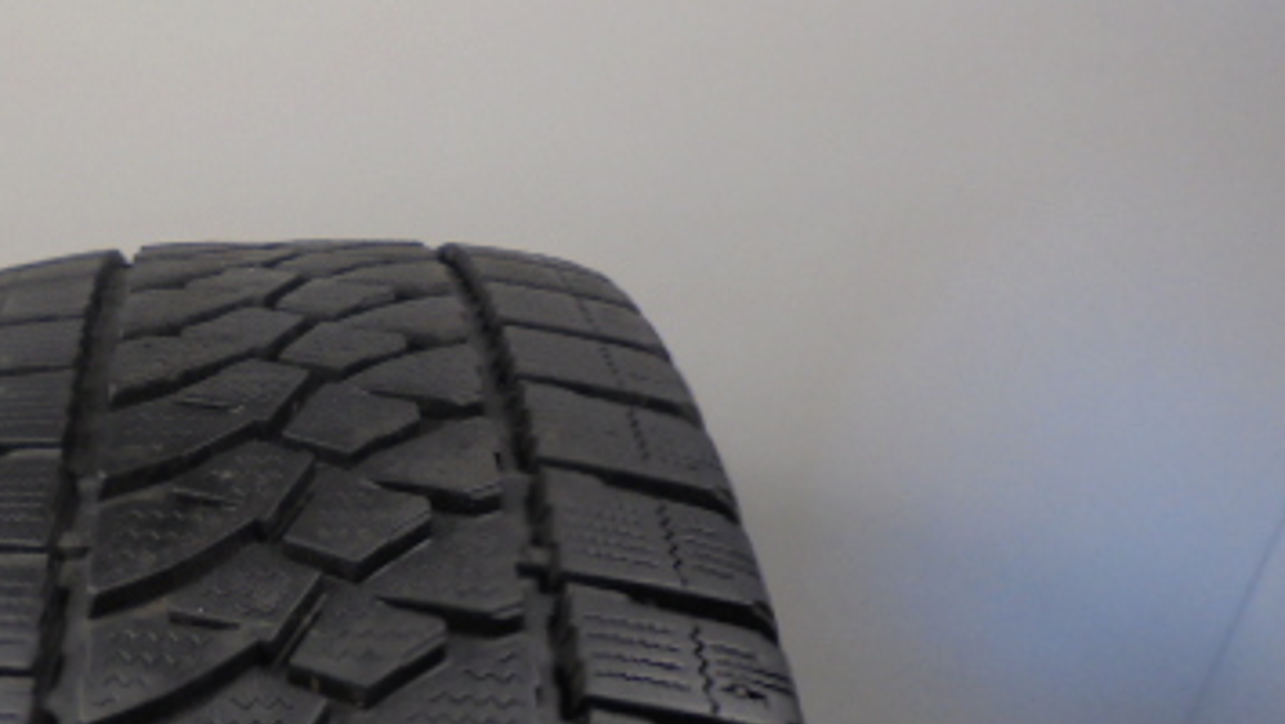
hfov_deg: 38.7
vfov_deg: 23.5
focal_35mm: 51
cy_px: 286
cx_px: 224
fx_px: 1738
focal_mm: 4.6
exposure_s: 1/40
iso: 100
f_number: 3.5
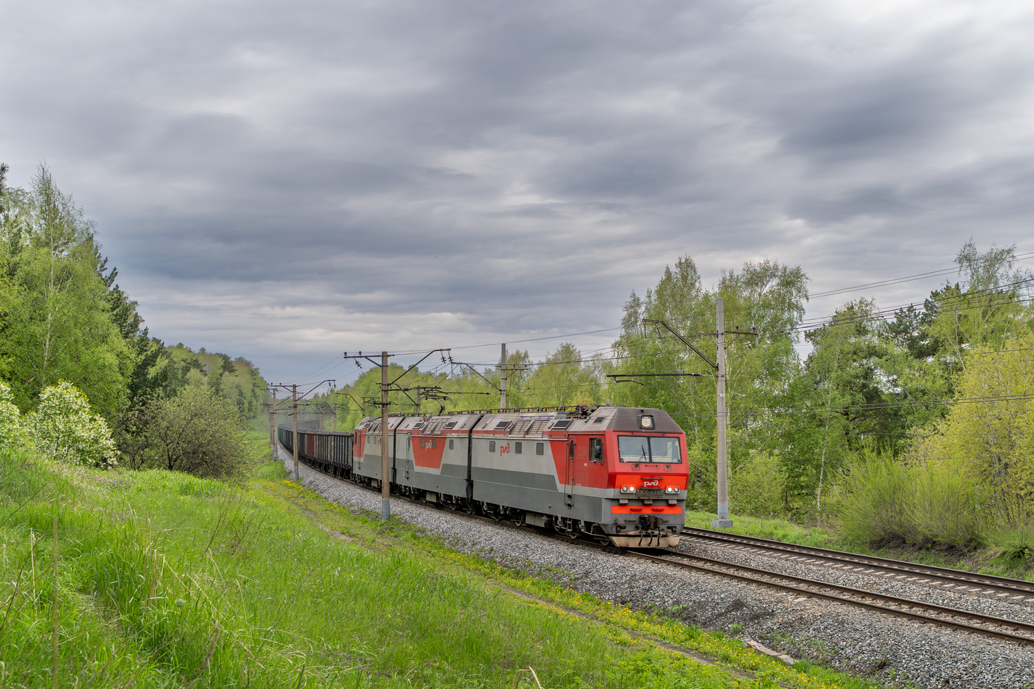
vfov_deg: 37.9
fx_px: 1005
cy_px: 344
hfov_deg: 54.4
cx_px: 517
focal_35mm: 35
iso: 200
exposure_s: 1/500
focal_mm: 35
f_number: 6.3
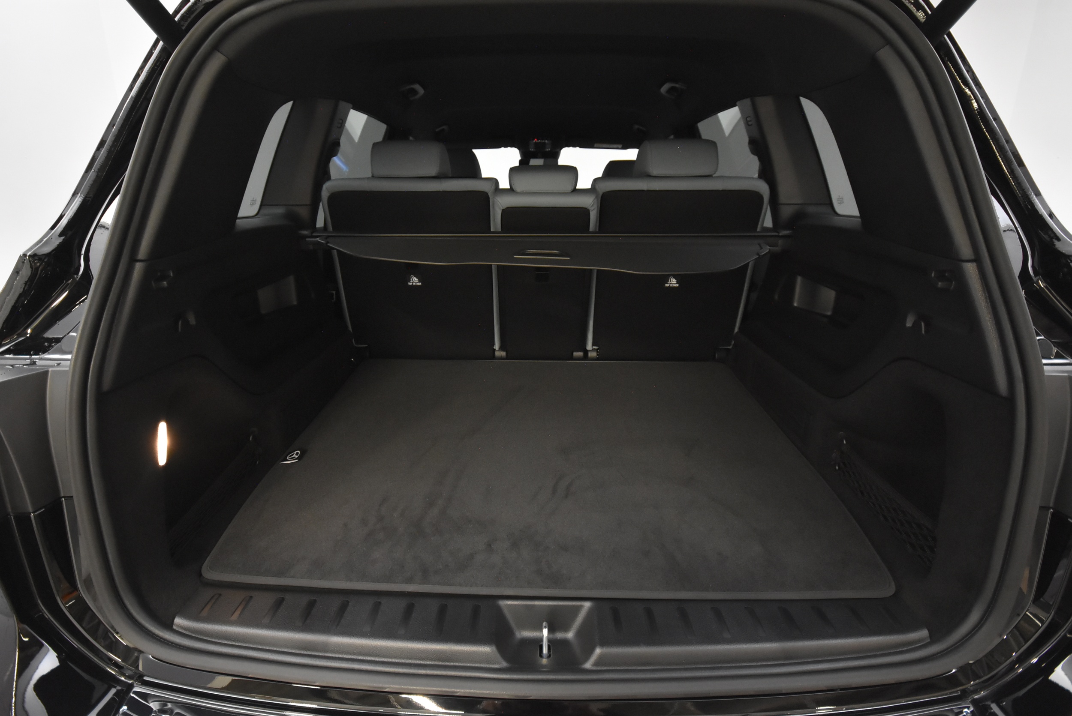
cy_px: 358
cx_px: 536
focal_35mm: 18
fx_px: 536
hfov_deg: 90.0
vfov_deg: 67.5
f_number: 4.5
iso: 3600
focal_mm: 12
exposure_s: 1/60
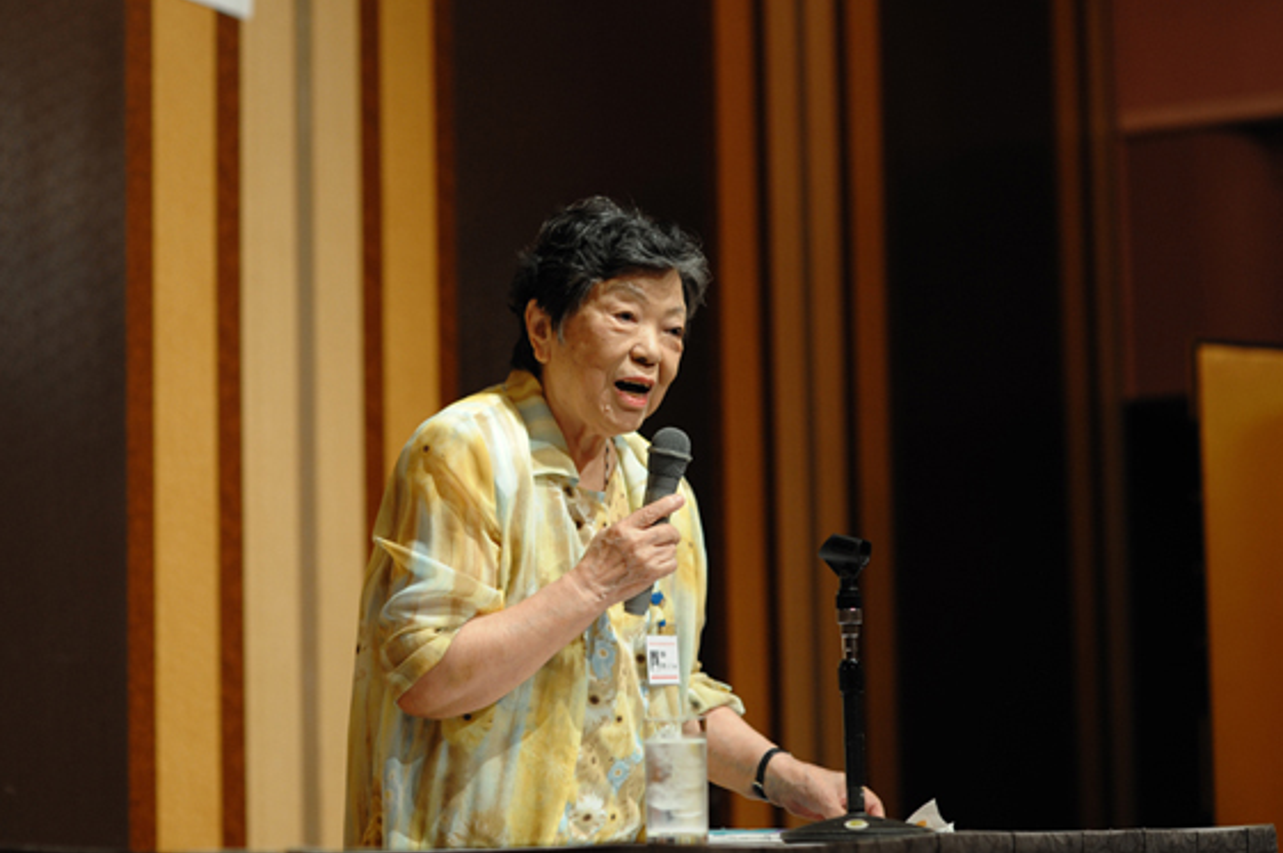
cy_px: 400
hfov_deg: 21.0
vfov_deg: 14.1
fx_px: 3454
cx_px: 615
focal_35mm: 97
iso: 1000
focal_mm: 85
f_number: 2.8
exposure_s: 1/125
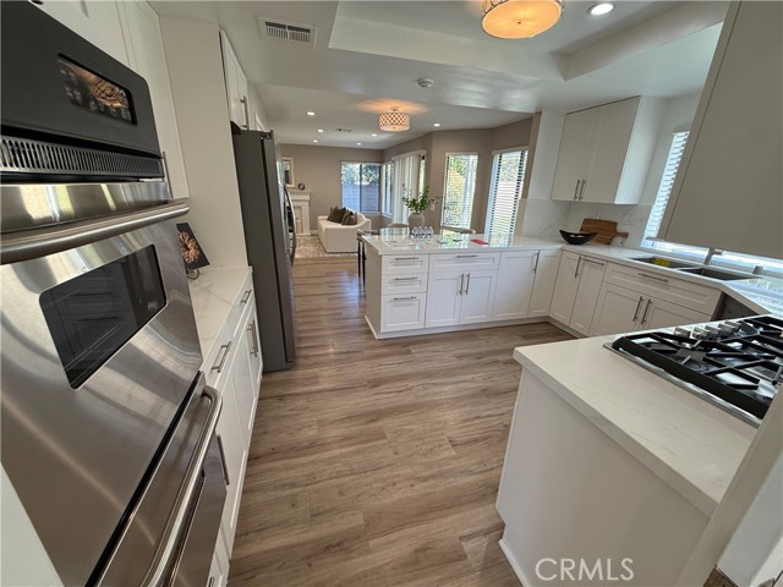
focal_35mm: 14
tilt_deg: -18.9
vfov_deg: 85.7
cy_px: 294
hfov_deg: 102.1
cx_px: 392
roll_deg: -1.3
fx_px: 317
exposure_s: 1/120
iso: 100
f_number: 2.2
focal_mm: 2.22
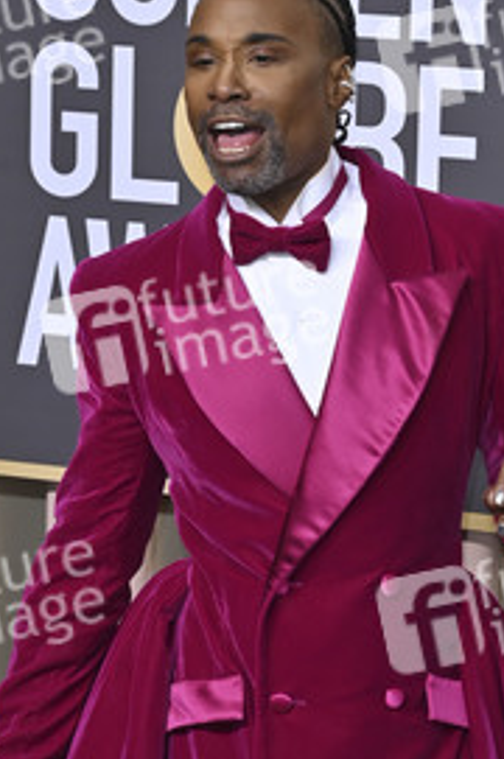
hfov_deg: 10.5
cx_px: 266
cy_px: 468
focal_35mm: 130
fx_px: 2737
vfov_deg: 15.8
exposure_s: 1/200
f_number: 8
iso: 320
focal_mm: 88
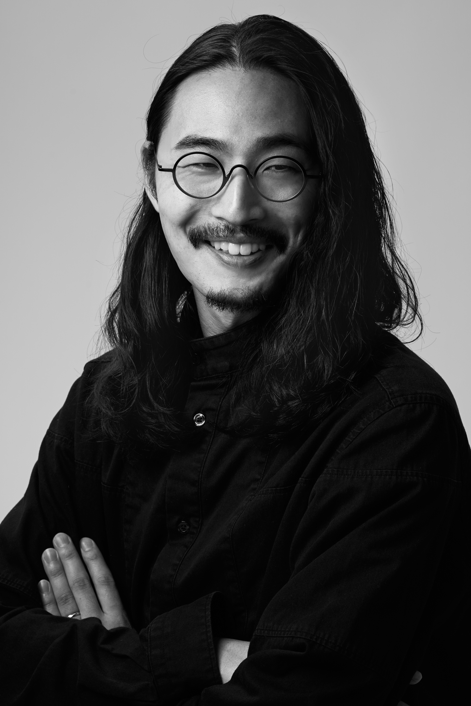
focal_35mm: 128
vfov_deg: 16.0
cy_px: 353
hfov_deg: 10.7
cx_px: 236
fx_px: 2512
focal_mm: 128
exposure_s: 1/200
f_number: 11
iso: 100
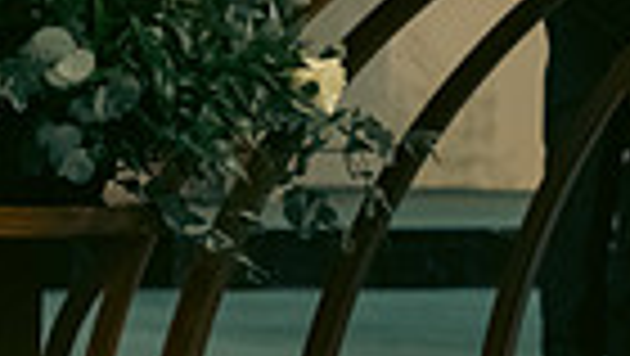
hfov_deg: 6.9
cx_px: 1084
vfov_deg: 4.0
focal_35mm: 304
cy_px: -358
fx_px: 5082
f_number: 3.5
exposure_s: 1/160
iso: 1000
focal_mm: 70
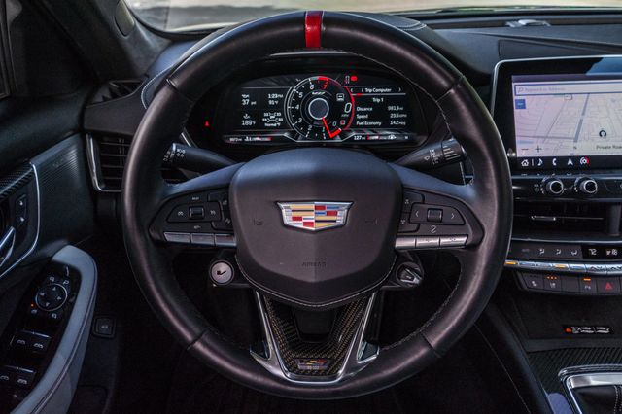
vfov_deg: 43.8
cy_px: 211
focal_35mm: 30
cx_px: 311
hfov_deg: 62.3
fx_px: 515
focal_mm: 24
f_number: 8
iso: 640
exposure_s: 1/60
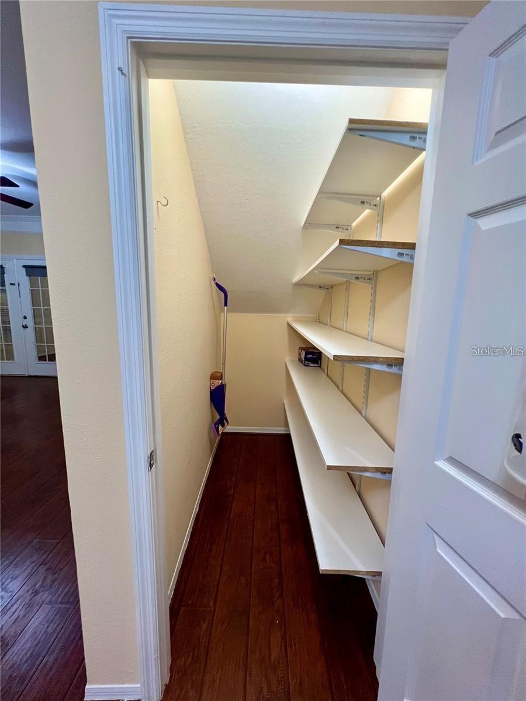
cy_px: 350
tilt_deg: -8.7
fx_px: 263
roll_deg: -1.1
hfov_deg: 89.9
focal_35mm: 13
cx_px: 263
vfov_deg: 106.2
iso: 250
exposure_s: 1/60
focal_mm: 1.57
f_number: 1.8
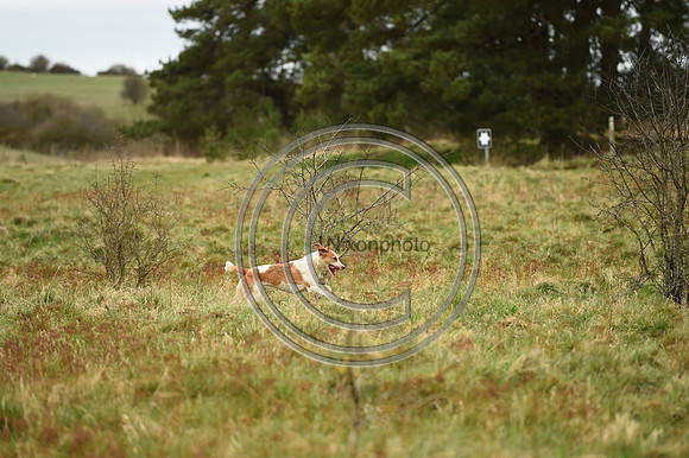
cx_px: 344
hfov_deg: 10.3
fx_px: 3825
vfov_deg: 6.9
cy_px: 229
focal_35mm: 200
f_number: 4
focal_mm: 200
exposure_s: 1/1250
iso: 450
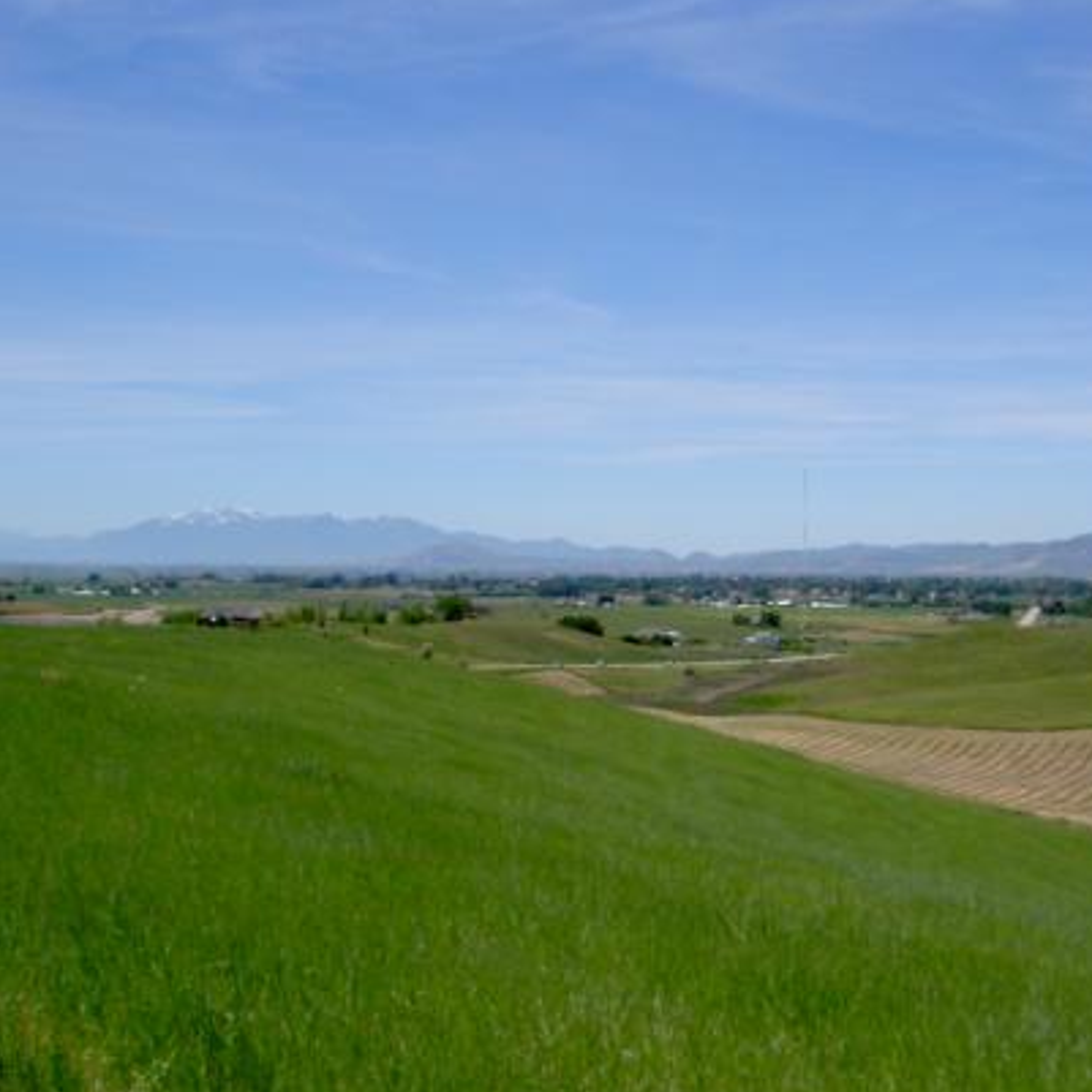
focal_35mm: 55
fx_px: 1963
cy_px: 556
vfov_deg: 31.1
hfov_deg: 31.0
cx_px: 651
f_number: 4.7
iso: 100
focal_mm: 8
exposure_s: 1/640
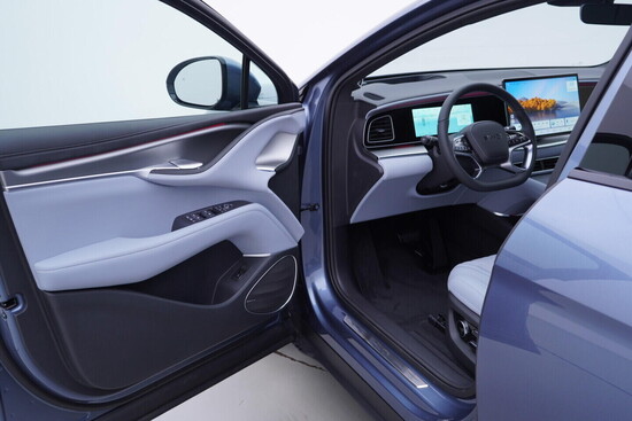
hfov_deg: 53.1
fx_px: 632
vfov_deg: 36.9
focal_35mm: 36
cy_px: 210
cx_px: 316
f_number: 3.2
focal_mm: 24
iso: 125
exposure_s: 1/50
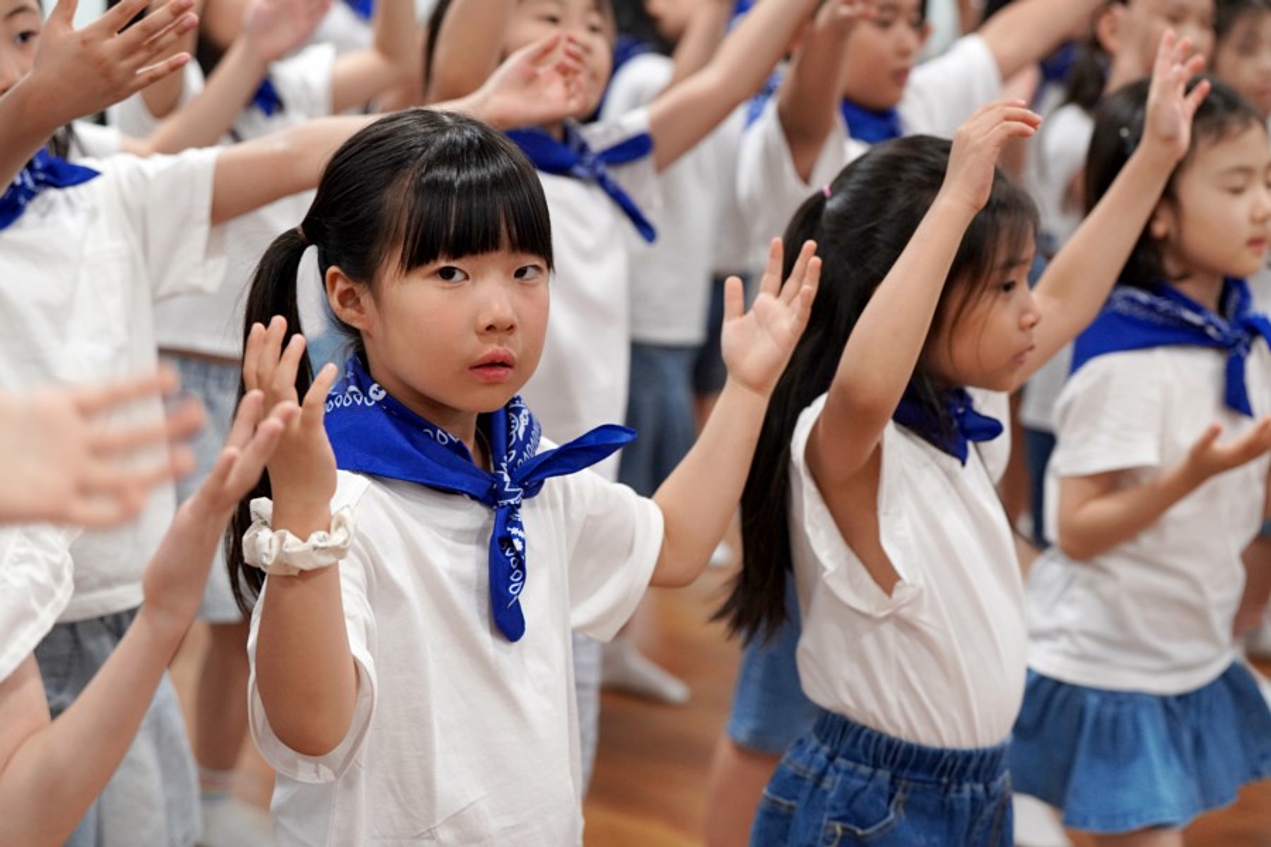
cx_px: 636
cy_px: 424
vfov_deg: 19.5
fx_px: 2471
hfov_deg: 28.8
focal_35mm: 70
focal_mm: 70
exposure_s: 1/160
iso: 2000
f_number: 4
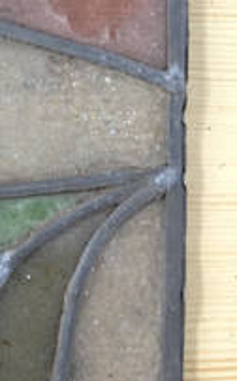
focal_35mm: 92
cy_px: 94
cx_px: -84
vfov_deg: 22.4
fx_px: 952
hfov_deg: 13.6
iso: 80
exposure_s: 1/20
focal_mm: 4.28
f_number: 2.4
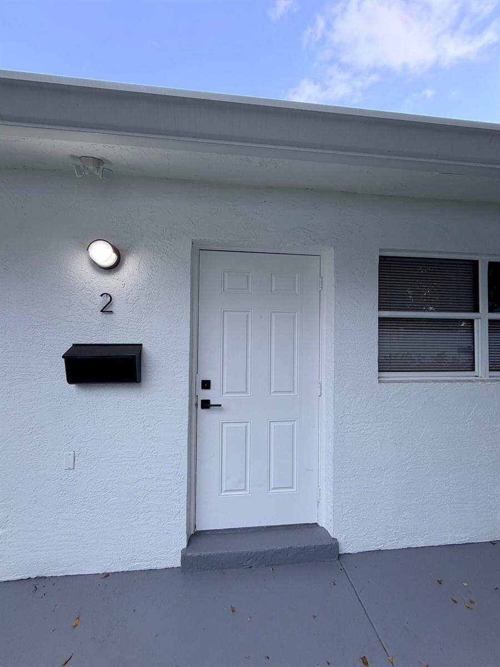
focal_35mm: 14
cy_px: 334
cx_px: 250
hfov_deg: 85.7
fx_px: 270
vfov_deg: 102.1
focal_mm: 2.22
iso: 40
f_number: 2.2
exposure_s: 1/147
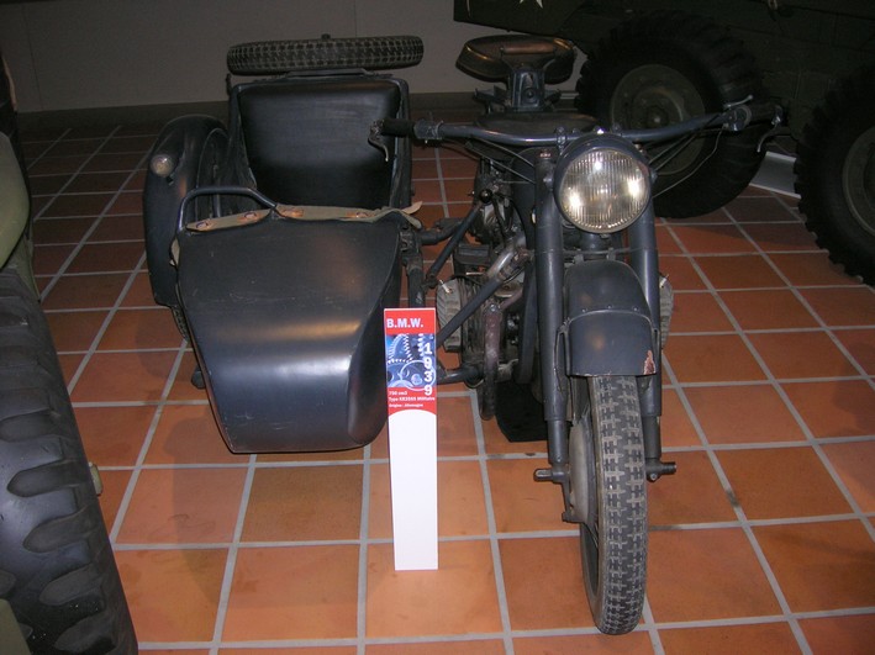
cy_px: 328
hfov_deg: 54.0
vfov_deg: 41.8
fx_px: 859
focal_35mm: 34
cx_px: 438
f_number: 2.9
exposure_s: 1/60.1
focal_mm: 5.7
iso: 83
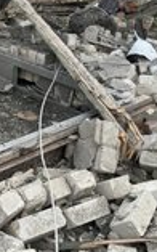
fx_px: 445
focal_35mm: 65
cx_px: -27
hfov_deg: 19.0
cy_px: 64
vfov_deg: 31.0
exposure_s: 1/1285
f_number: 1.78
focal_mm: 6.86
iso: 80
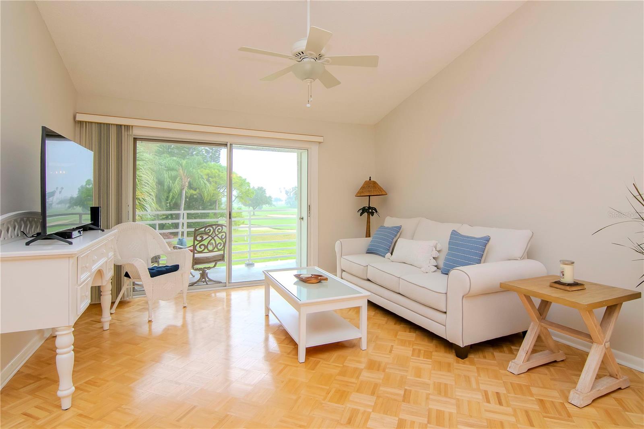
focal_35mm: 18
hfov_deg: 90.0
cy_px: 214
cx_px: 322
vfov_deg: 67.4
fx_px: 322
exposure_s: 1/50
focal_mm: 12
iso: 800
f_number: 10
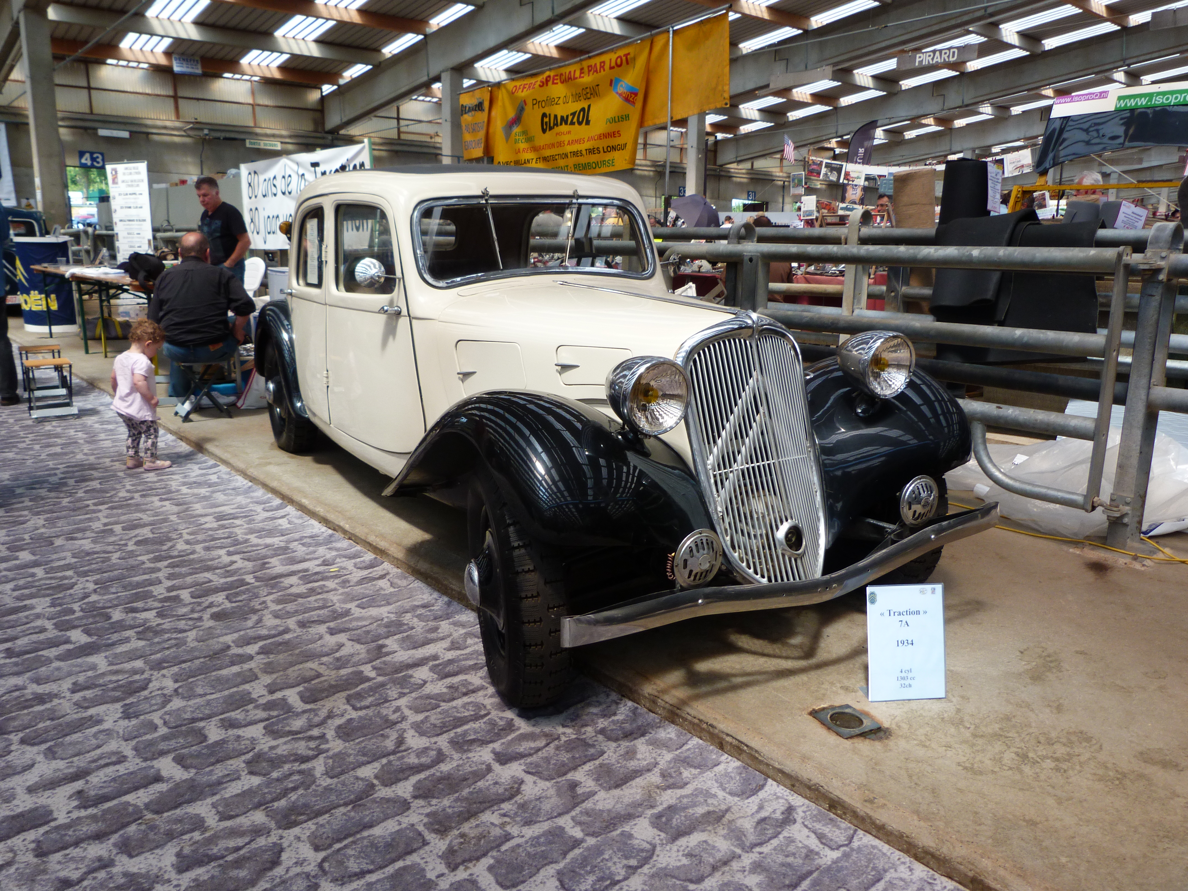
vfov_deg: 54.9
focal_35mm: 25
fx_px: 858
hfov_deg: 69.4
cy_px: 446
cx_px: 594
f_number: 4
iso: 80
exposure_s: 1/125
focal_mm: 4.5
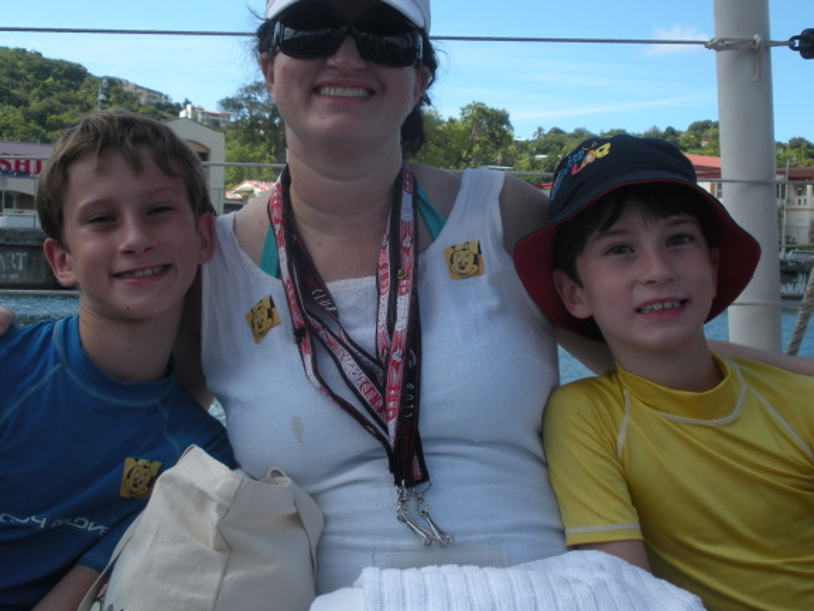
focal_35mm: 50
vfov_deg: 29.1
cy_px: 260
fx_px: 1176
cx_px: 415
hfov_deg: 38.2
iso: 64
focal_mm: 6.3
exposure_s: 1/413
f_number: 3.5
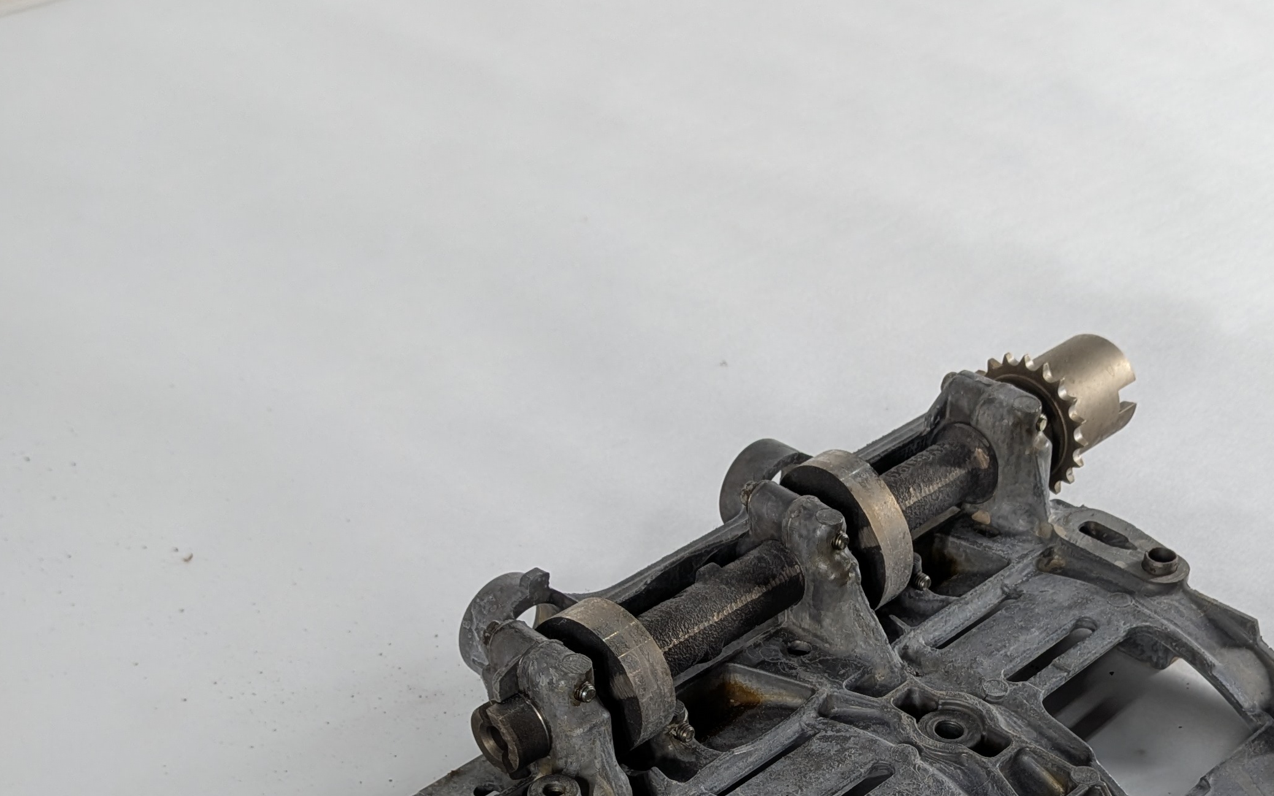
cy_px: 856
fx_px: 1701
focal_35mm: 49
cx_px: 746
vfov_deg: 24.7
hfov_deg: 40.9
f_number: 1.7
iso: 33
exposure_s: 1/277
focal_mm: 4.53
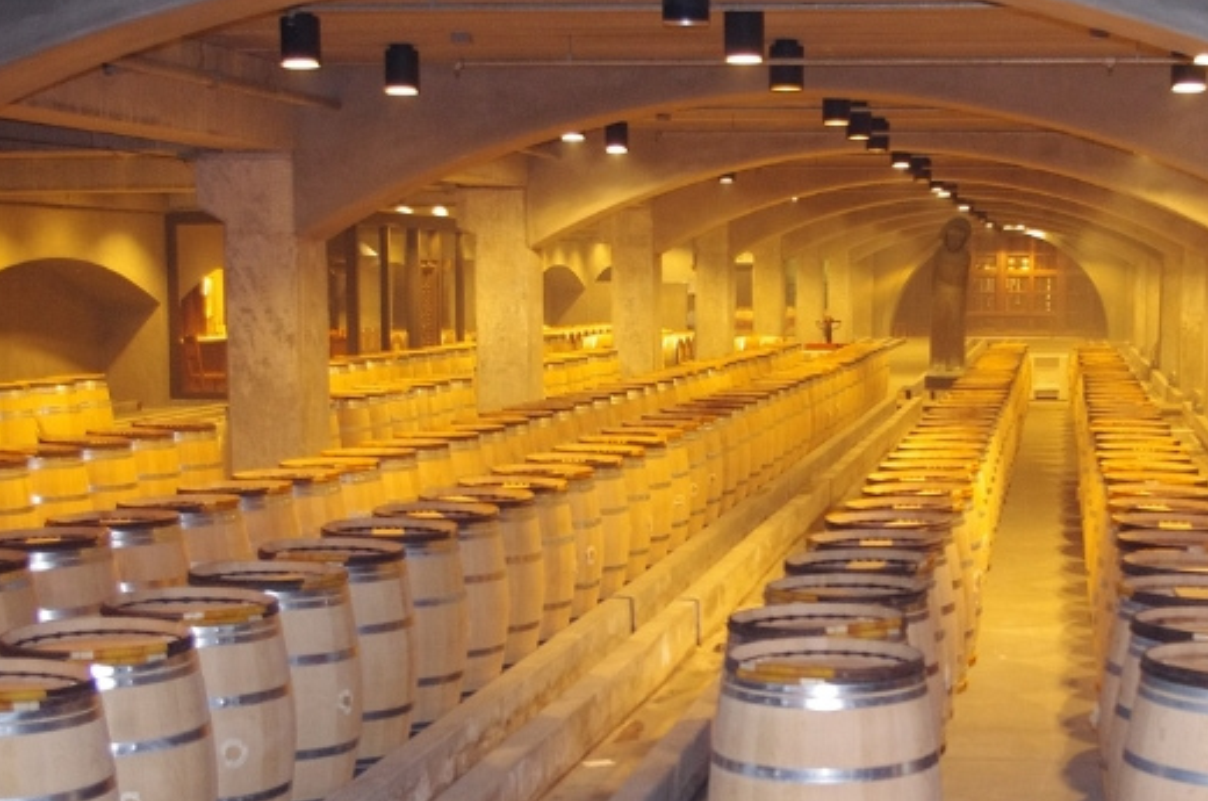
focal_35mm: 60
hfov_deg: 33.2
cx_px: 804
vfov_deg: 22.4
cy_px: 570
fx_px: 2010
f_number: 4
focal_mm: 26.25
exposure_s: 1/25
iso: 1600
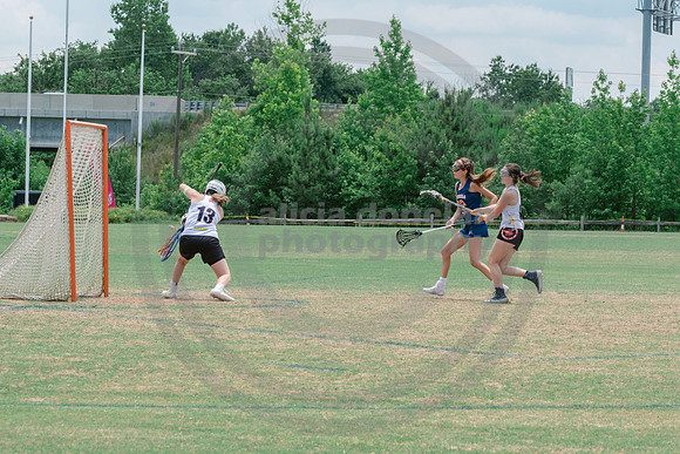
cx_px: 524
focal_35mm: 157
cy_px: 227
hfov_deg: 13.0
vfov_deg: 8.7
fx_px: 2970
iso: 400
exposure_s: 1/1000
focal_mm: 102
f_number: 8
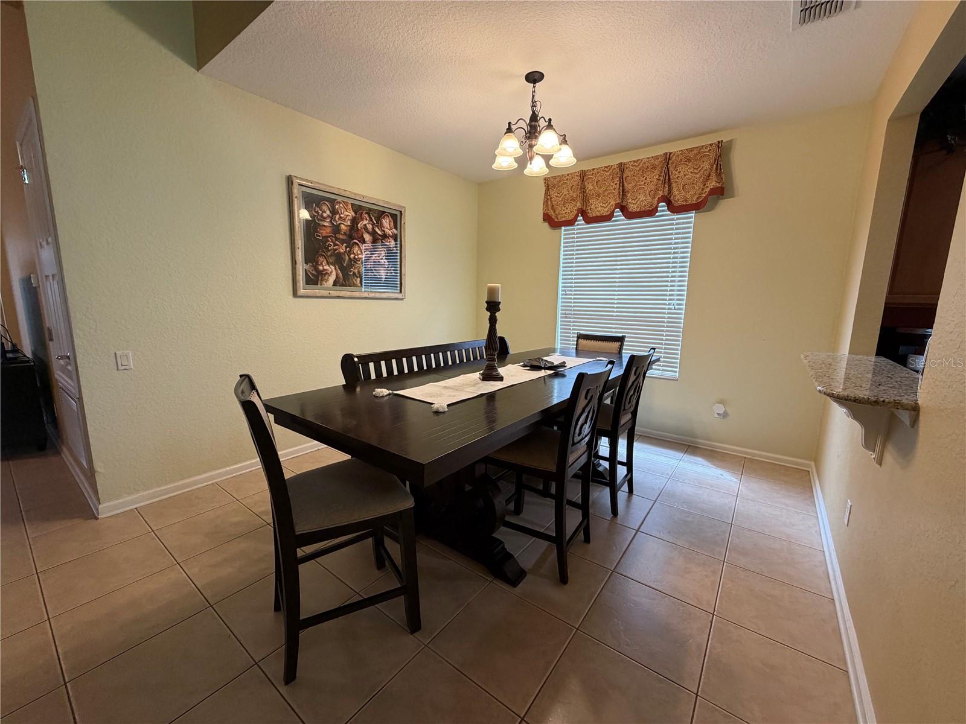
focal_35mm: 14
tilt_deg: -9.2
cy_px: 362
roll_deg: -0.4
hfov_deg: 102.1
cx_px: 483
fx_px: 391
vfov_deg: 85.7
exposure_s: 1/60
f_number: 2.2
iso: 250
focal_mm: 2.22
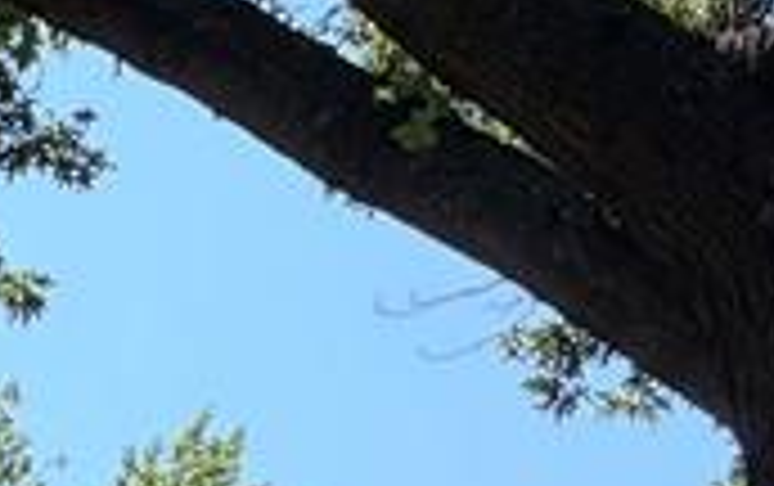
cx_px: -922
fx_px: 3464
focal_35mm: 164
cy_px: 1346
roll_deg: -11.5
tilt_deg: +11.8
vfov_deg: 7.3
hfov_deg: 11.2
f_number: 1.6
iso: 64
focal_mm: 5.96
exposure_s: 1/1135
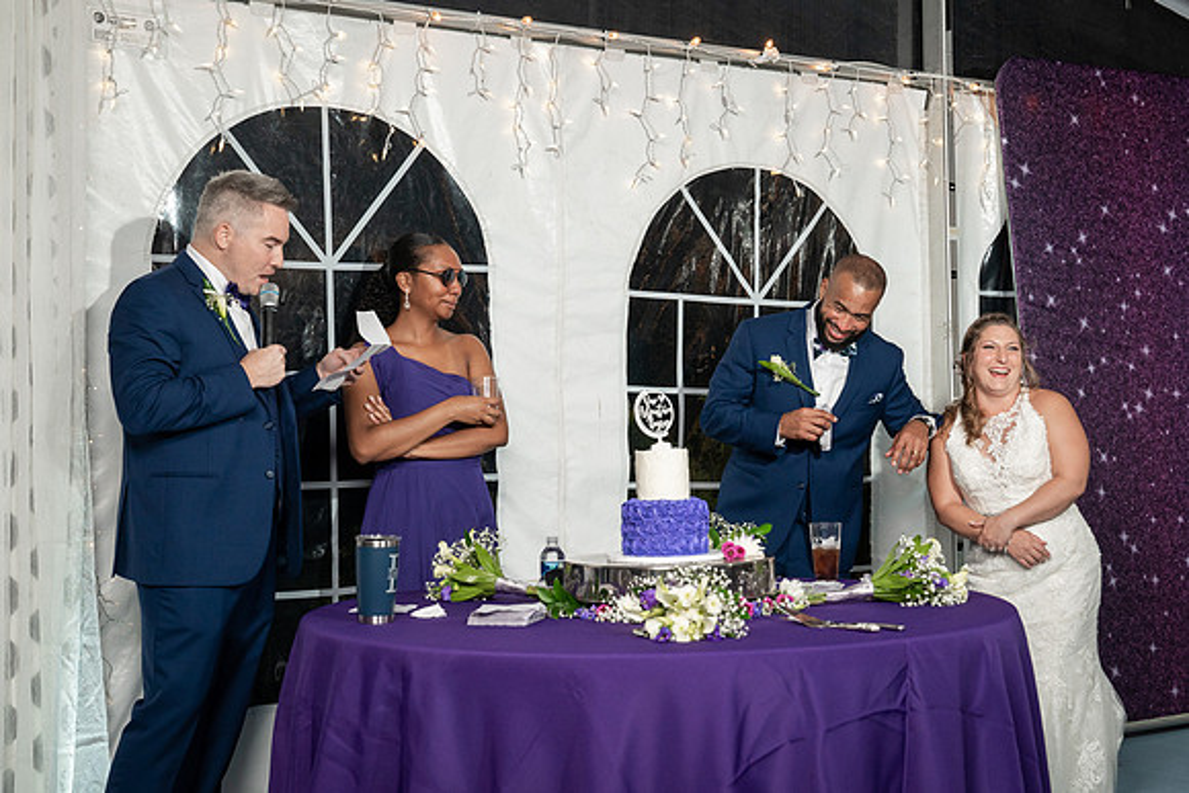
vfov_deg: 27.9
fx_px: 1594
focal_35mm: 48
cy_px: 382
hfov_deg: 40.9
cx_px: 590
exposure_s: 1/200
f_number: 5.6
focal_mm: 46
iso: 1600
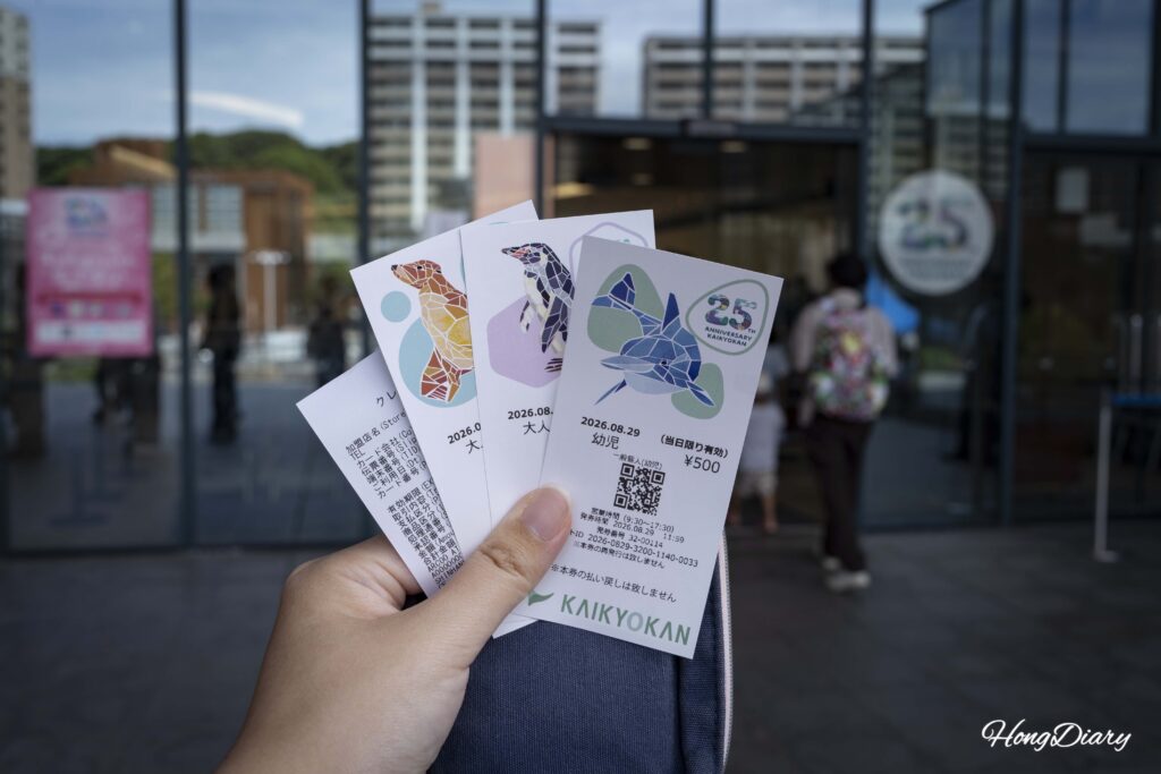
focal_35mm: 36
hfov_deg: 53.1
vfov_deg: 36.9
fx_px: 1161
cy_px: 387
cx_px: 580
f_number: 9
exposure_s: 1/100
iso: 100
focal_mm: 36
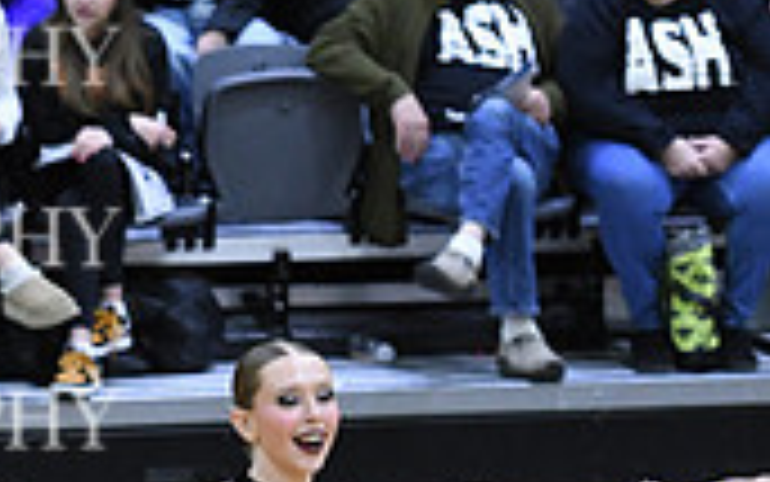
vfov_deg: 2.4
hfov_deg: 3.9
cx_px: -531
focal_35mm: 542
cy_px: 691
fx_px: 11378
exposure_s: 1/400
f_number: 2.8
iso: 3200
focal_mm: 105
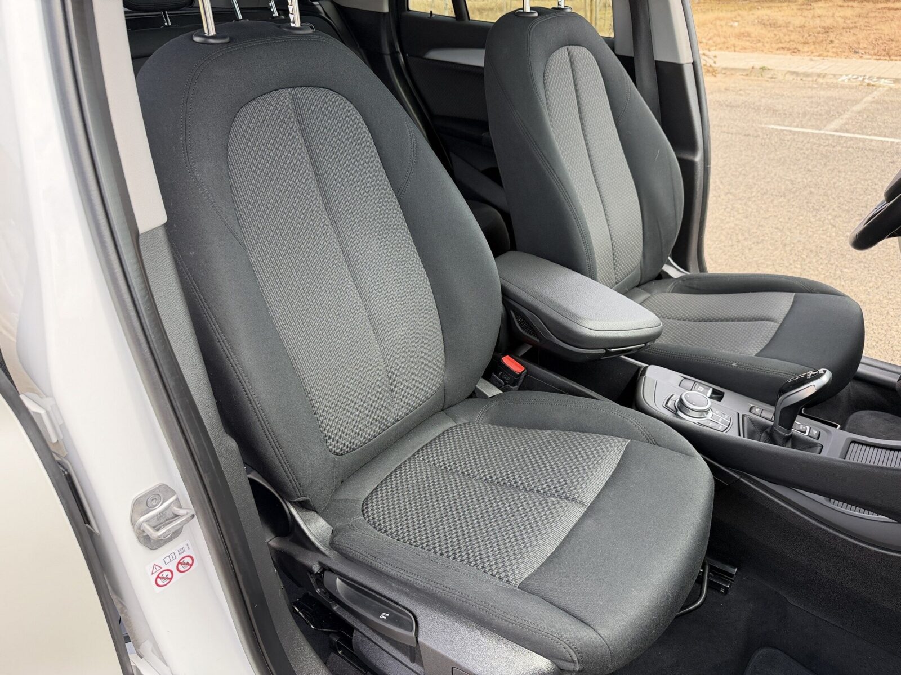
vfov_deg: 56.8
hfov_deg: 71.6
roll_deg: +1.8
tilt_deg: -28.8
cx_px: 450
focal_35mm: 24
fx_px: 625
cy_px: 338
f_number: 1.78
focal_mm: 6.76
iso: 100
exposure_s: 1/728
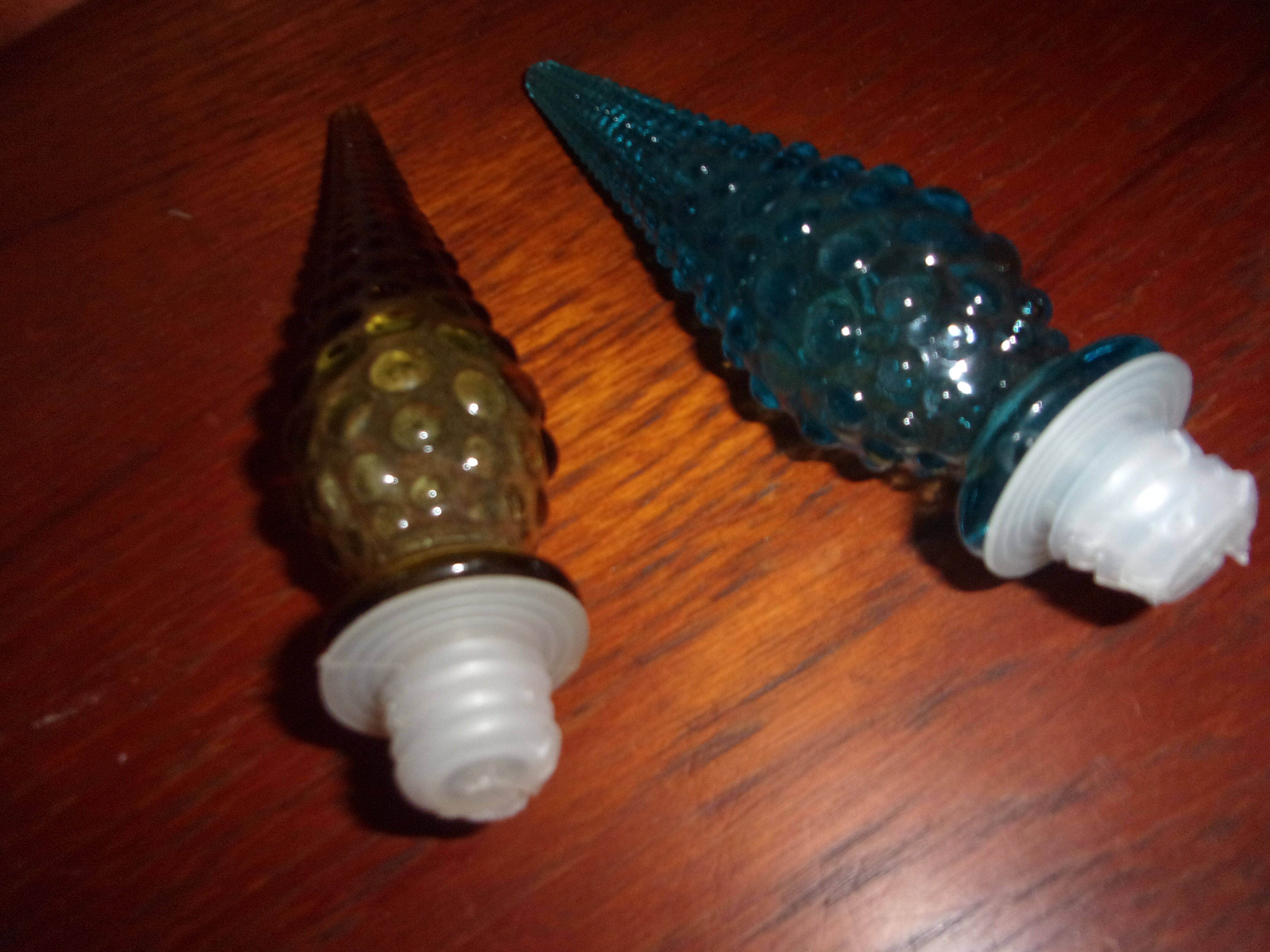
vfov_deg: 49.7
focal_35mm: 28
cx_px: 635
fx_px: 1027
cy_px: 476
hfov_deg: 63.4
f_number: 3.9
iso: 200
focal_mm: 5.1
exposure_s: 1/34
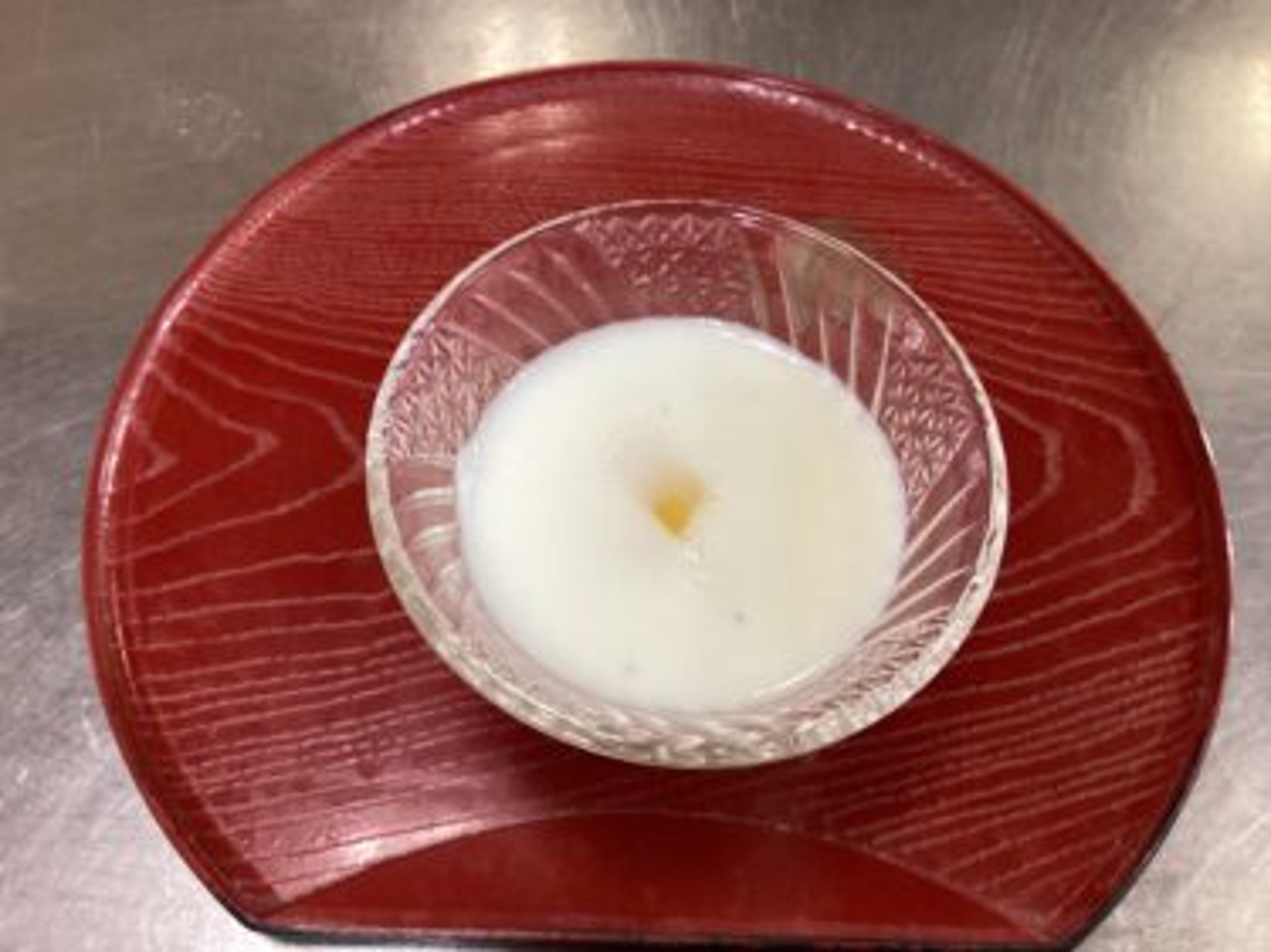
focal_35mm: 31
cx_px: 636
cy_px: 476
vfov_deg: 45.4
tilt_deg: -62.4
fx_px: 1138
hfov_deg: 58.4
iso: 160
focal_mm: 3.3
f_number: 2.4
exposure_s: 1/60
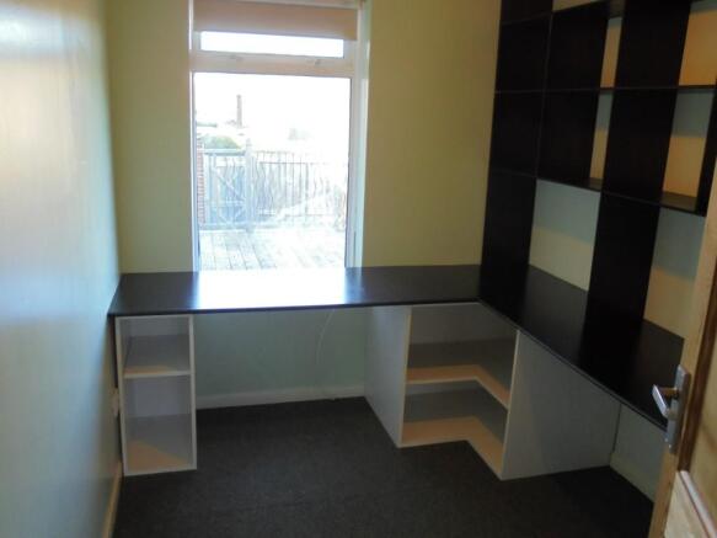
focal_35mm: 29
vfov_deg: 48.2
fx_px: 601
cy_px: 269
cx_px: 358
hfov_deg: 61.7
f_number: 3.7
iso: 250
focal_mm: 5.3
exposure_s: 1/30
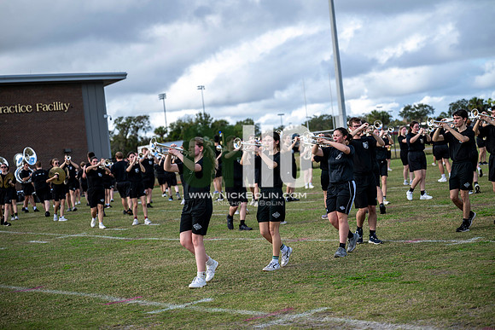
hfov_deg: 28.8
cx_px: 248
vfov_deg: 19.5
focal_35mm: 70
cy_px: 165
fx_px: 963
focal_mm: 70
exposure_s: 1/1250
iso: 125
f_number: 2.8
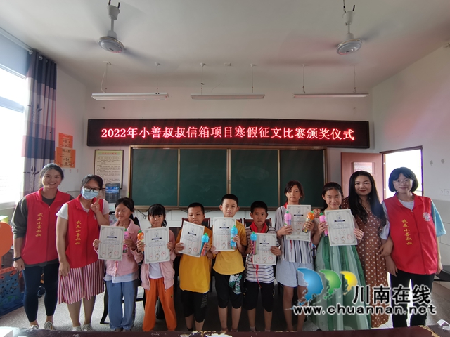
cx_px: 225
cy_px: 168
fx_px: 221
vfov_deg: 74.7
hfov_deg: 91.0
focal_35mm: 17
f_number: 2.2
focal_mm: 2.26
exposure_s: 1/50
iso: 64
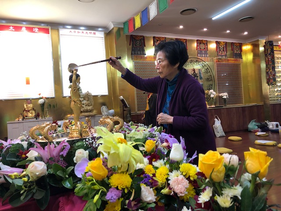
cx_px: 140
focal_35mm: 28
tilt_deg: +0.0
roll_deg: +4.3
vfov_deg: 49.7
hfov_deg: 63.4
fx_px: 227
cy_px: 106
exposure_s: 1/20
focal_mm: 3.99
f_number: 1.8
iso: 40
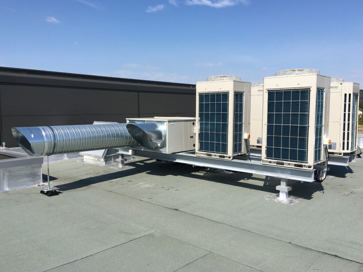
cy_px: 135
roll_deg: +0.1
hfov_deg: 60.0
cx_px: 178
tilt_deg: -3.9
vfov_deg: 46.8
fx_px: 315
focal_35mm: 30
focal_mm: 4.15
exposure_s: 1/2198
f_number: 2.2
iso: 25
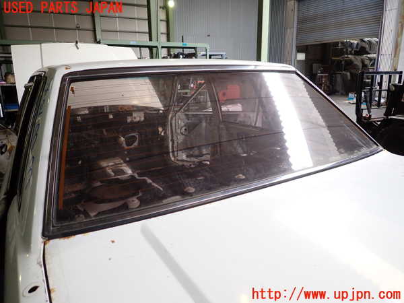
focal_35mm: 25
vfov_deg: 54.9
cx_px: 202
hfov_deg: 69.4
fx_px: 292
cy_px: 152
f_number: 2
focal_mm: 4.5
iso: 100
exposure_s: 1/60
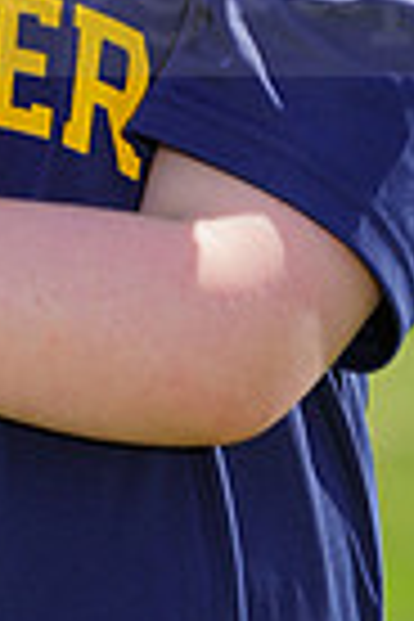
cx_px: 43
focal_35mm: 1052
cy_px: -68
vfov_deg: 2.0
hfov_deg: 1.3
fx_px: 18146
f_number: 8
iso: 100
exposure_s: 1/250
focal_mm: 250
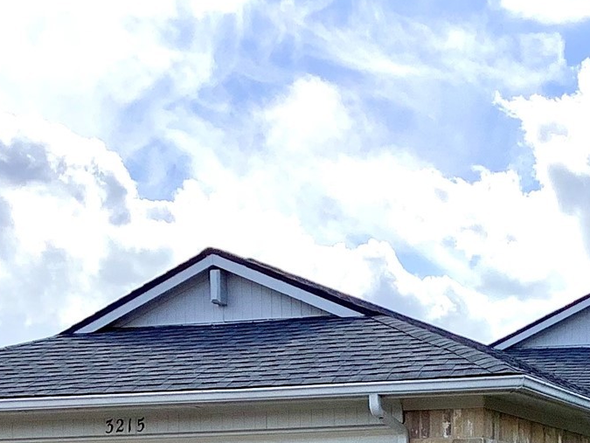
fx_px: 1603
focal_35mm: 94
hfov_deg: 20.4
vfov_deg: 14.7
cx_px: 546
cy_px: 660
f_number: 2.4
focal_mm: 3.3
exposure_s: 1/1314
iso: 25
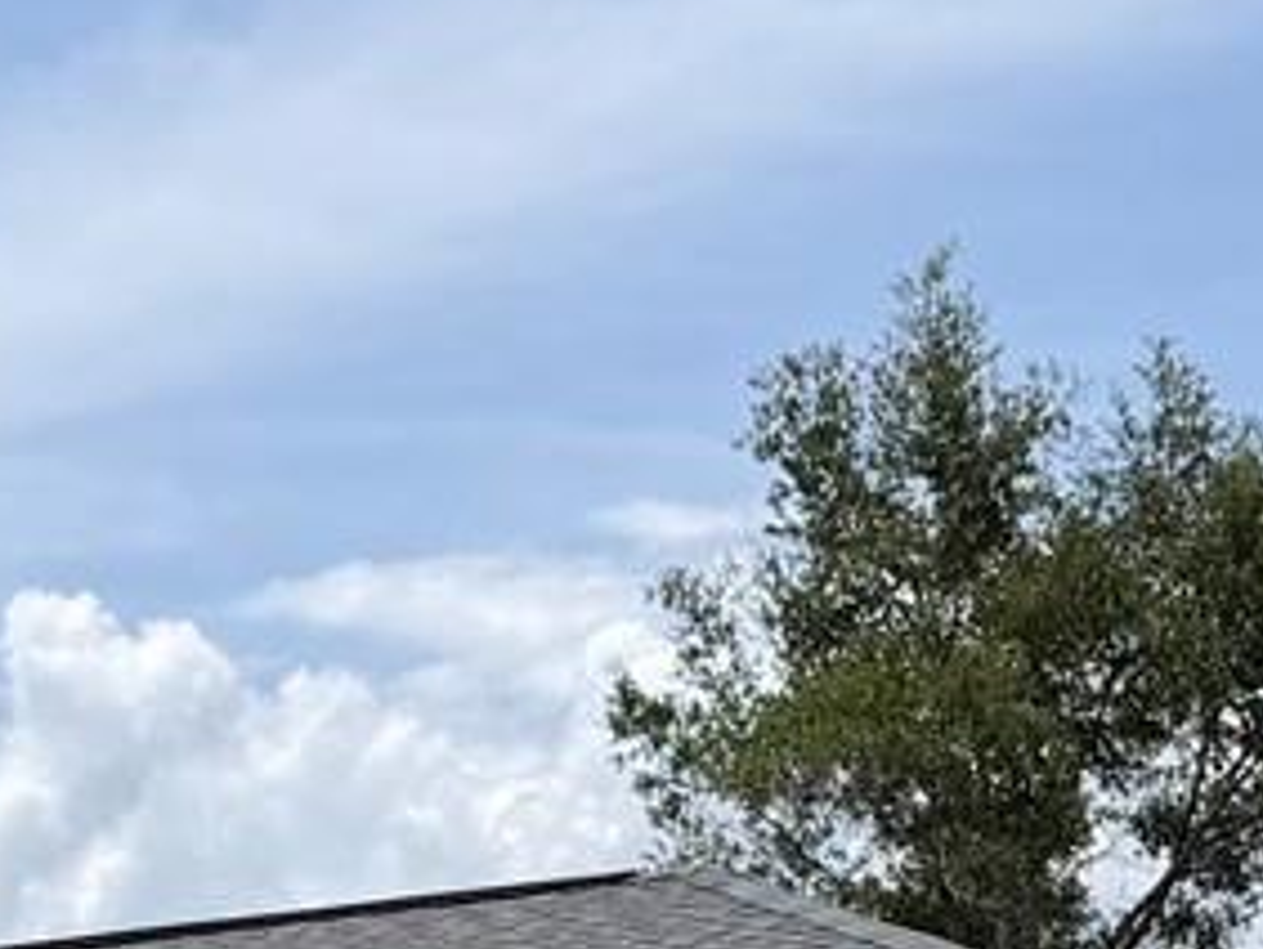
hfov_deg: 14.2
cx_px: -130
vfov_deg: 10.7
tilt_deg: +6.7
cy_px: 1209
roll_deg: +0.1
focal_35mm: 136
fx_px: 4966
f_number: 1.78
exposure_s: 1/7353
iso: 80
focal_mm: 6.76
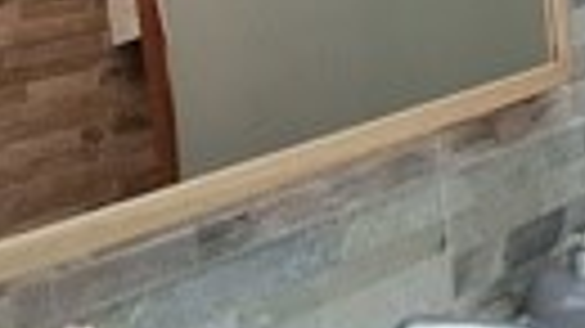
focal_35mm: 87
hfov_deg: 22.5
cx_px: 711
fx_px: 1349
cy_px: -189
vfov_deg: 13.0
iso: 160
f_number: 2.2
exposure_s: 1/33
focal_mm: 1.74
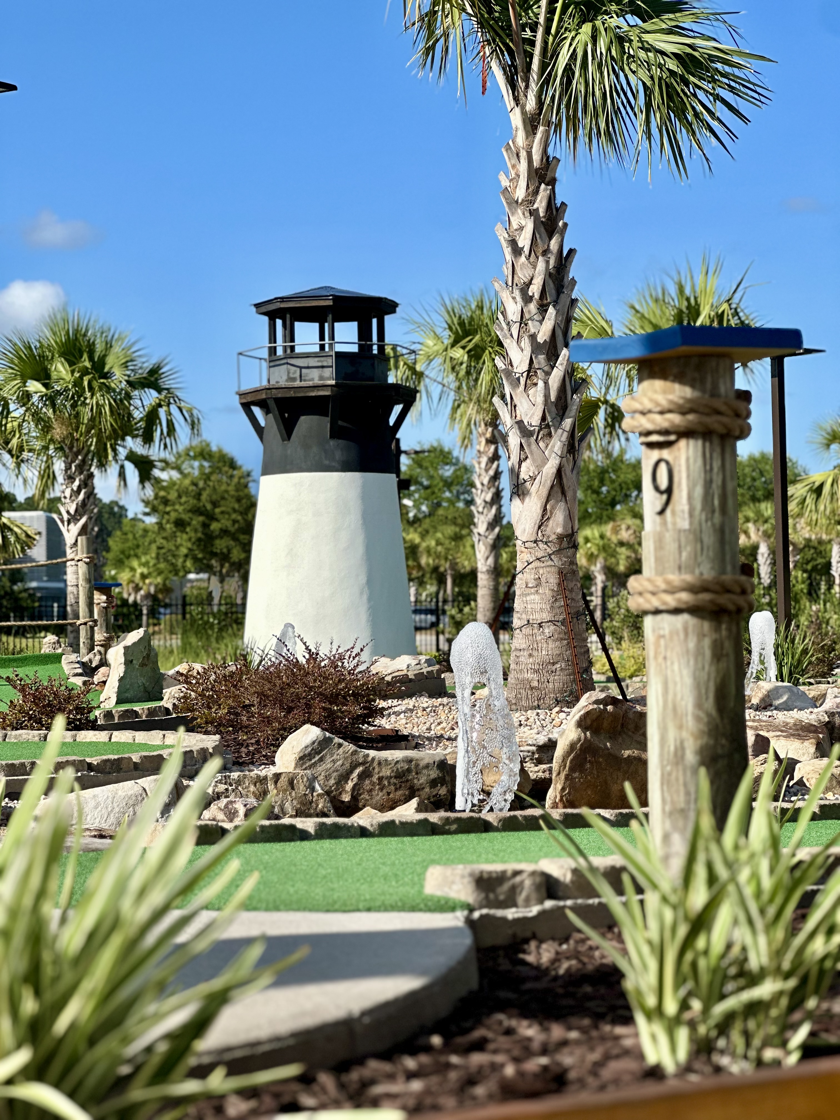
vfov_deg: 25.3
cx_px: 420
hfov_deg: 19.1
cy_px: 560
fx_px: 2491
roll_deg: -0.7
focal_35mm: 77
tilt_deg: +2.5
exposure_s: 1/717
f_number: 2.8
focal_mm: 9
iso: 32
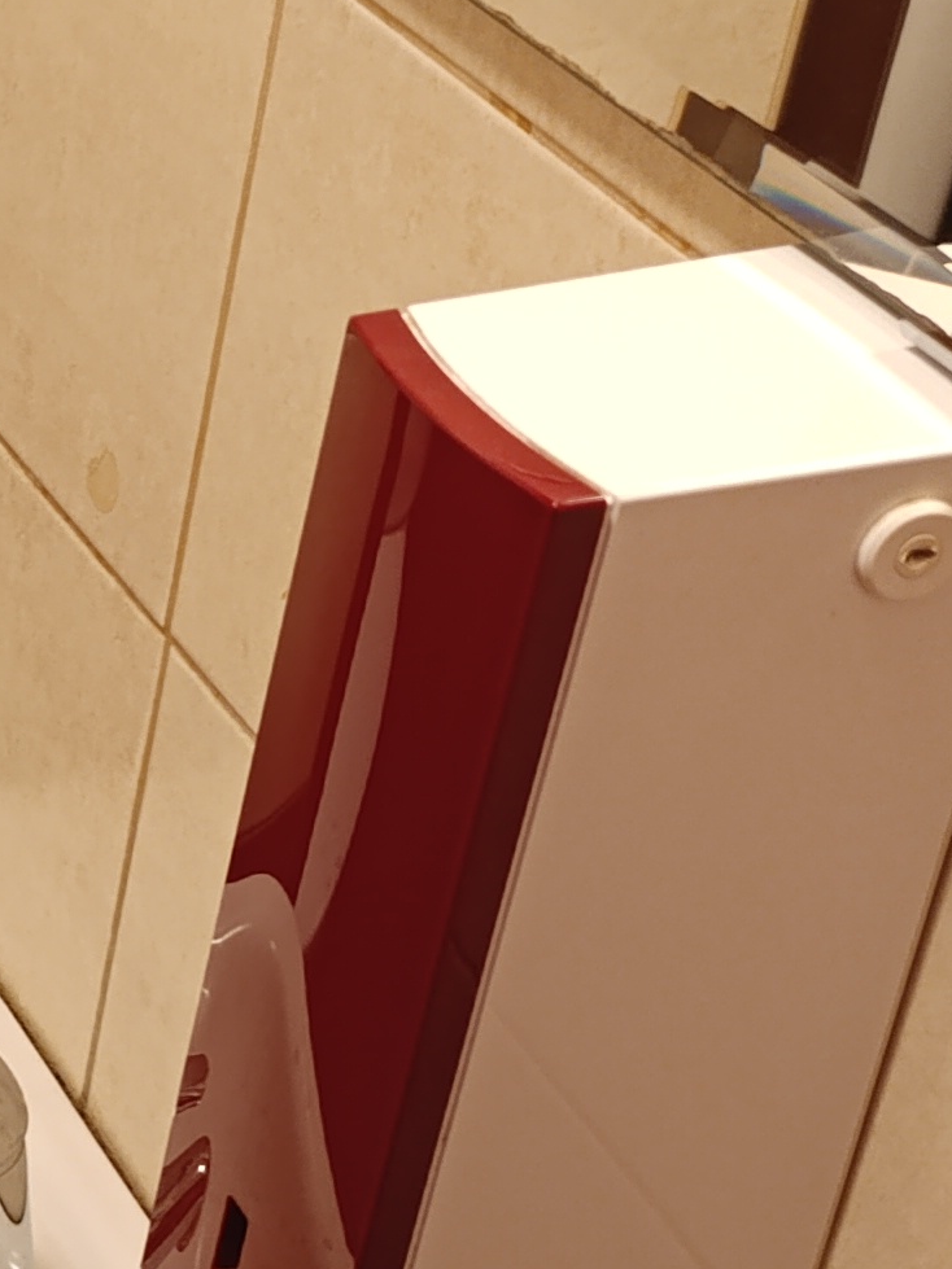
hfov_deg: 13.6
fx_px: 3521
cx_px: -835
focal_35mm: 96
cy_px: 399
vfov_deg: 20.4
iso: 640
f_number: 1.6
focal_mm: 6.14
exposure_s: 1/50
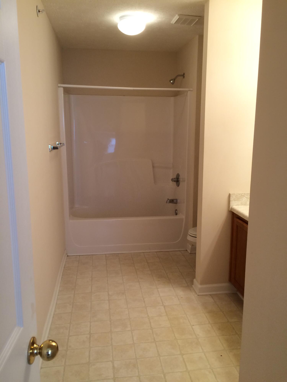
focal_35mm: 29
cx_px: 144
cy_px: 191
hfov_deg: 48.2
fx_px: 321
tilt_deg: -10.5
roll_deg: +1.3
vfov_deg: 61.7
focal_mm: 4.15
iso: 50
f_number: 2.2
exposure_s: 1/30
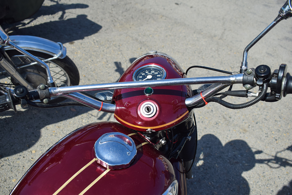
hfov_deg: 57.2
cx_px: 146
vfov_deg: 40.0
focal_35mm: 33
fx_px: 268
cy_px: 98
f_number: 5.6
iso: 200
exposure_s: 1/1000
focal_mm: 22
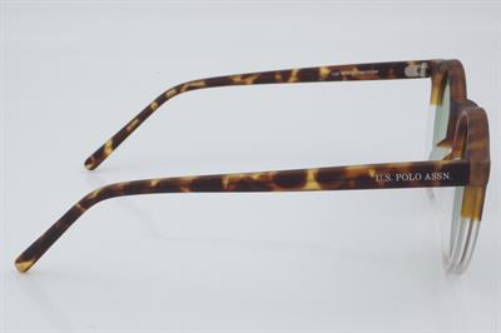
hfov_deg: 27.0
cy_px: 166
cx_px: 250
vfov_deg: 18.2
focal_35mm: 75
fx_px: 1043
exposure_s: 1/3
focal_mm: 50
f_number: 32
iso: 100
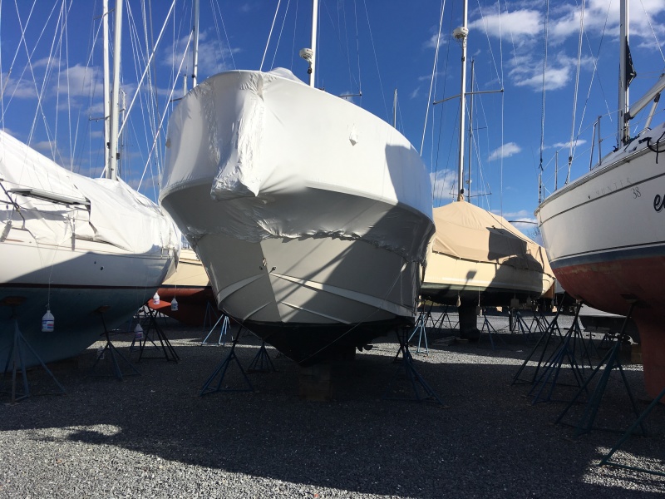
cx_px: 332
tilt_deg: +3.2
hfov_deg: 61.7
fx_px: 557
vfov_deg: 48.2
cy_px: 250
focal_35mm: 29
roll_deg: -0.5
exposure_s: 1/3344
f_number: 2.2
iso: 25
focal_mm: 4.15
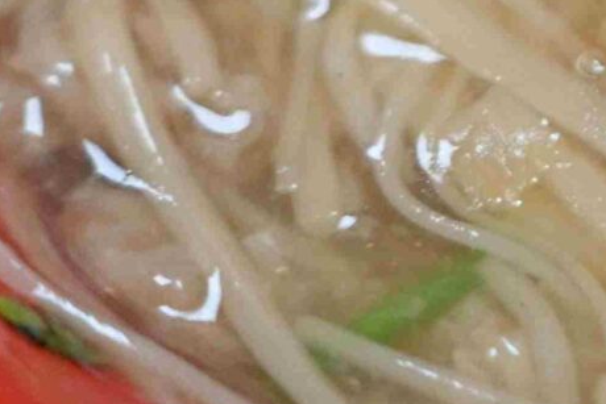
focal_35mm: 417
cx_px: 1494
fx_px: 7021
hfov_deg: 4.8
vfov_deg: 3.3
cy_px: -417
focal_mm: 50
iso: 560
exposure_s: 1/200
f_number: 3.2
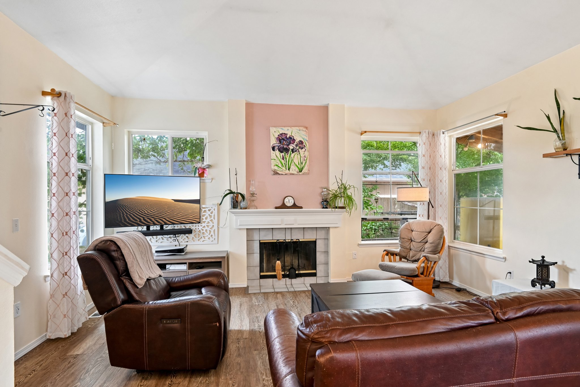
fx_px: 306
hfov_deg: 86.9
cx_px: 290
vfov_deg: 64.5
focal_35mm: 19
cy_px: 194
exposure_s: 1/10
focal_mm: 19
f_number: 8
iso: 400
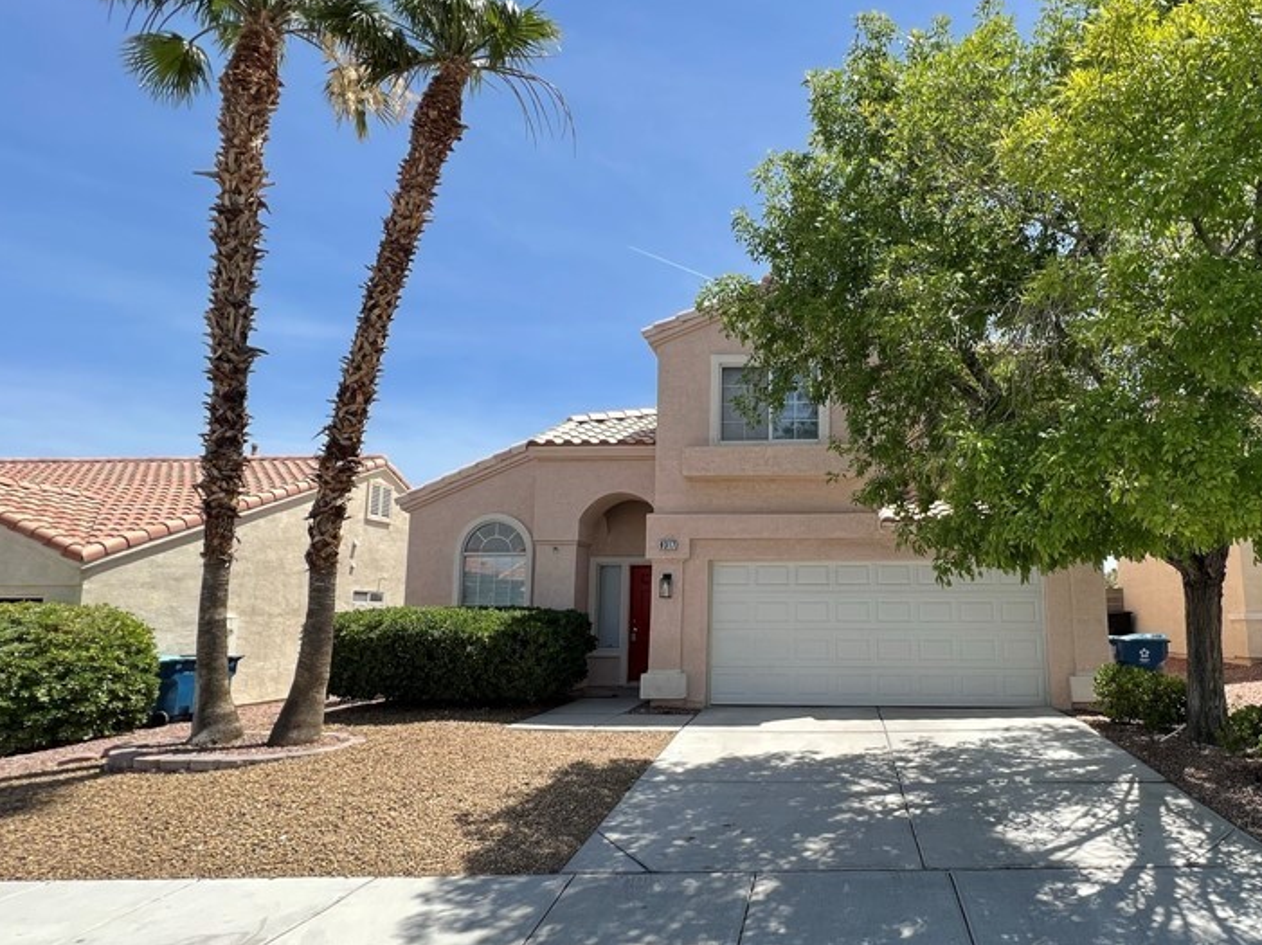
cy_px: 518
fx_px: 692
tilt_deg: +6.4
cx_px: 799
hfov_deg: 82.9
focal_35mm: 19
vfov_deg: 68.5
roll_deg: -0.7
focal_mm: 1.57
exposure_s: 1/786
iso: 32
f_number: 1.8
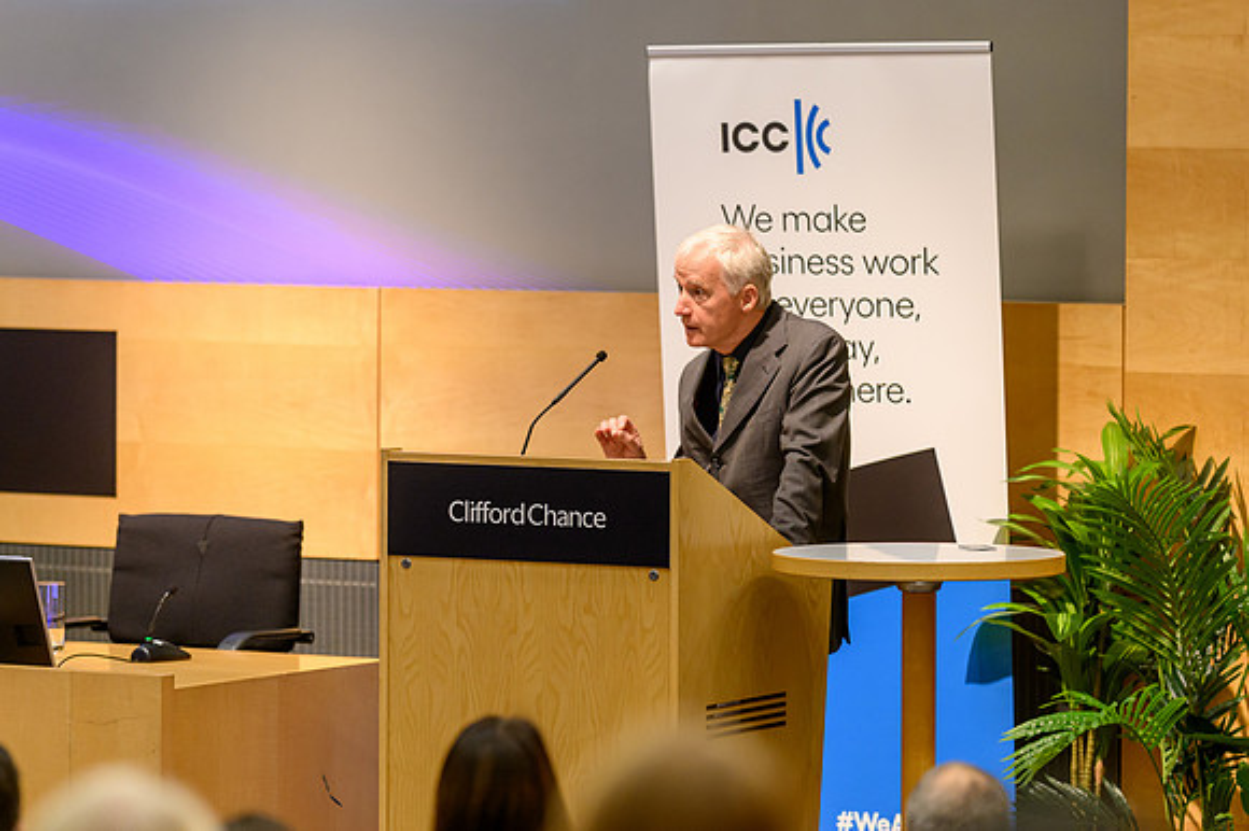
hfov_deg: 10.1
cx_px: 624
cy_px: 416
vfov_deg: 6.7
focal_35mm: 204
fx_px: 7090
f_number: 1.8
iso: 560
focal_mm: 135
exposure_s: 1/200
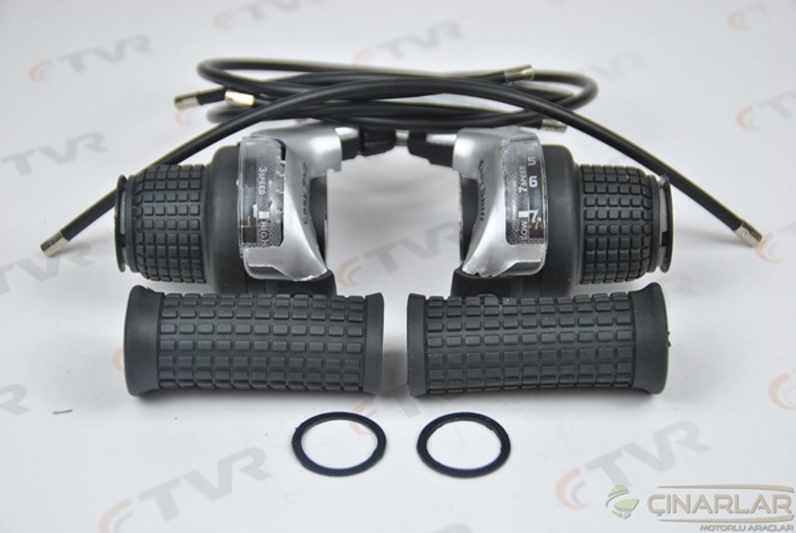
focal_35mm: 78
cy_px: 266
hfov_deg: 26.0
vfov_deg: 17.6
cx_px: 398
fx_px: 1727
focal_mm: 52
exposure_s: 1/40
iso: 200
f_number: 5
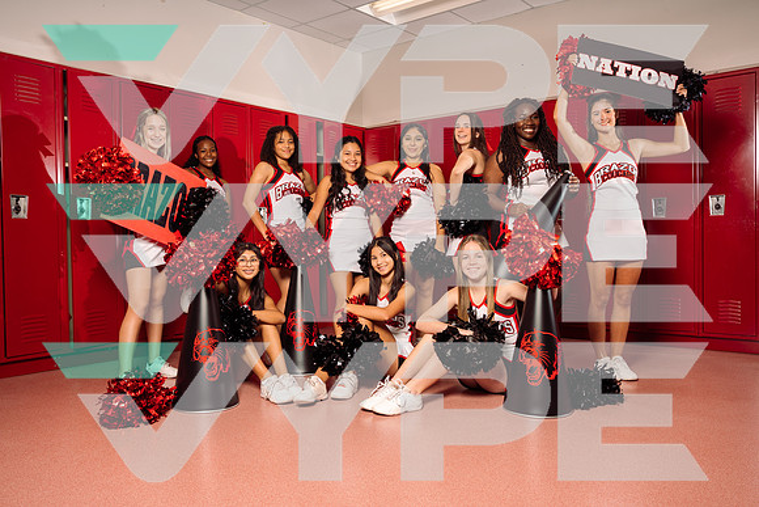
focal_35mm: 30
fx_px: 633
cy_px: 254
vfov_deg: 43.6
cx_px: 380
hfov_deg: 61.9
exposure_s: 1/250
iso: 200
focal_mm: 30
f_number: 8
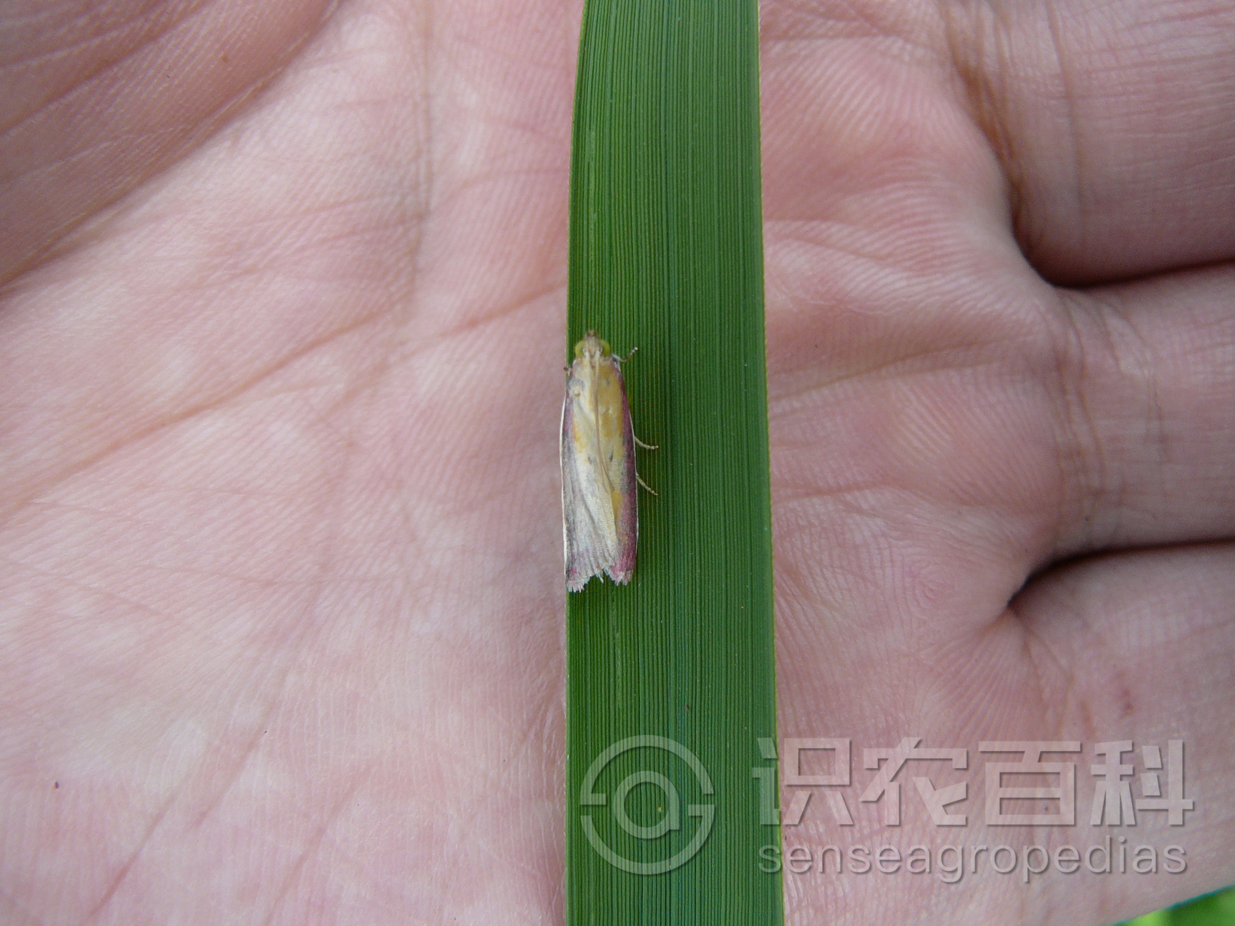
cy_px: 463
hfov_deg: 52.6
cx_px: 618
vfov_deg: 40.7
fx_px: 1249
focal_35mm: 35
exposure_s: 1/320
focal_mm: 5.2
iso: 80
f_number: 2.8
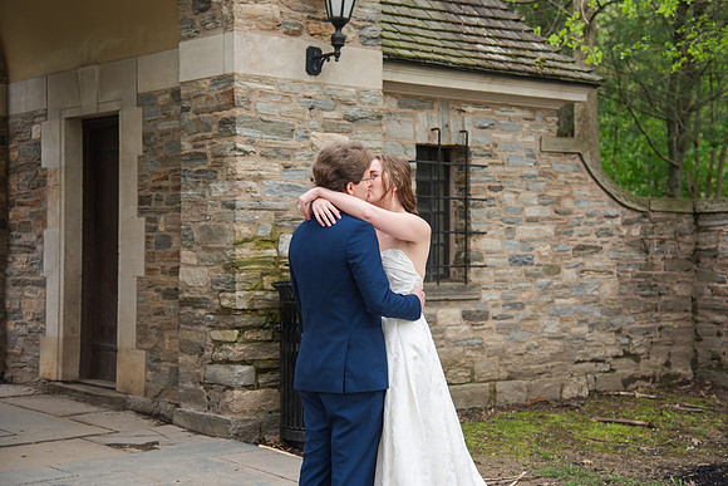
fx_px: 1275
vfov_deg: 21.6
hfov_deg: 31.9
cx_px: 361
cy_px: 222
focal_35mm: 63
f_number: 4
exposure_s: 1/320
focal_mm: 58
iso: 500
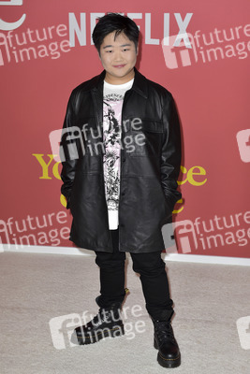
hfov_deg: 21.9
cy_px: 187
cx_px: 125
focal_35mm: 62
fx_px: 645
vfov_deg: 32.4
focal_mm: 62
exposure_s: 1/250
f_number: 6.3
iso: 400
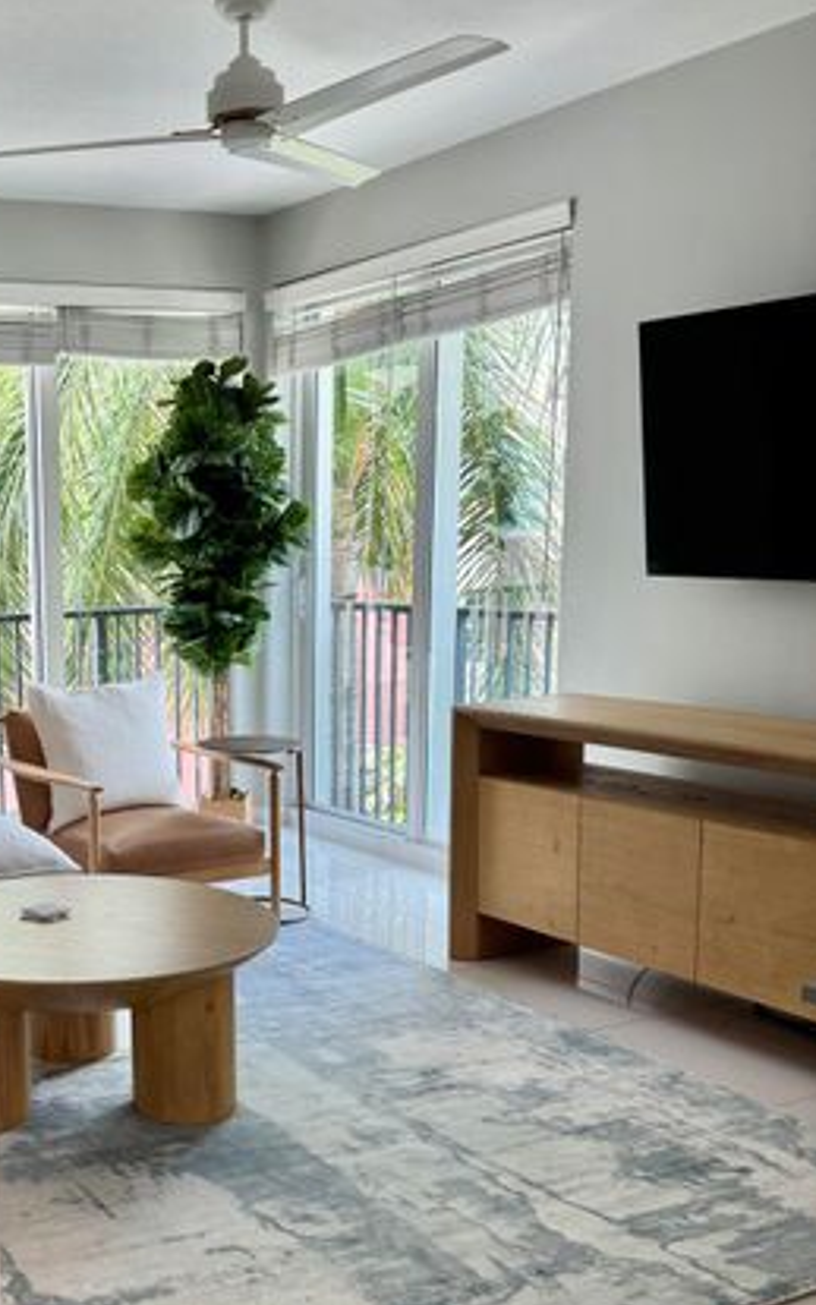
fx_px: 1458
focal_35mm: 41
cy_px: 786
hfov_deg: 29.6
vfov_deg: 47.9
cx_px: 35
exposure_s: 1/159
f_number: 1.78
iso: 64
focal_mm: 6.76
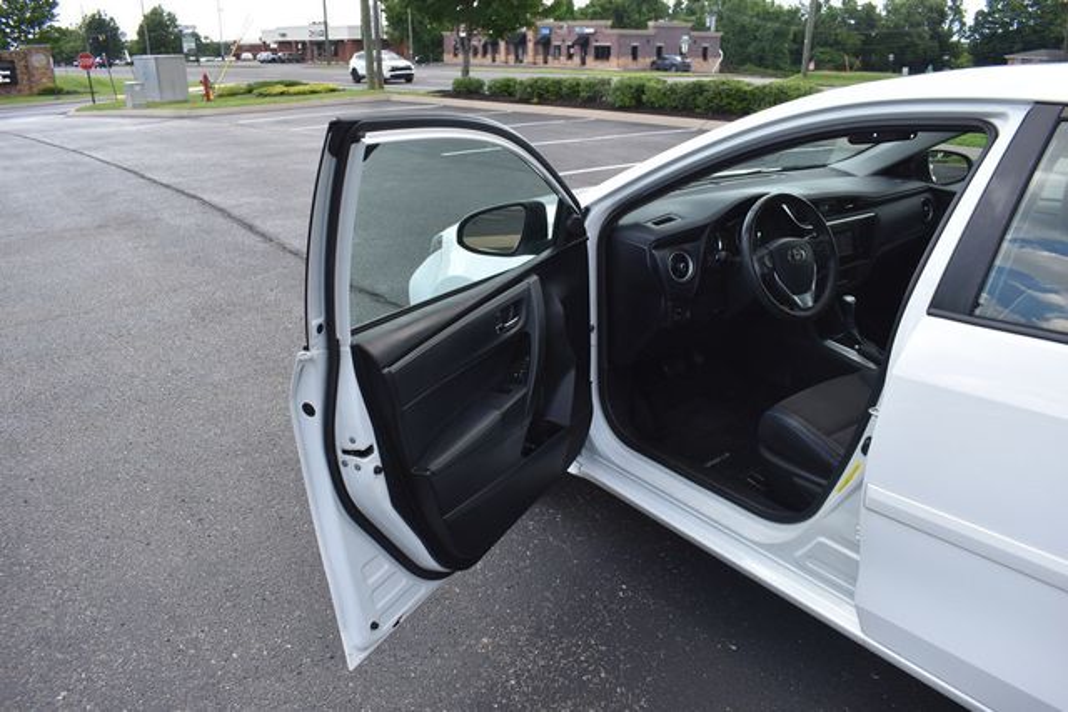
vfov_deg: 48.0
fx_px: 801
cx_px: 534
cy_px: 356
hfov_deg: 67.4
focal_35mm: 27
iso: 280
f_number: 5.6
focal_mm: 18
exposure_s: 1/250
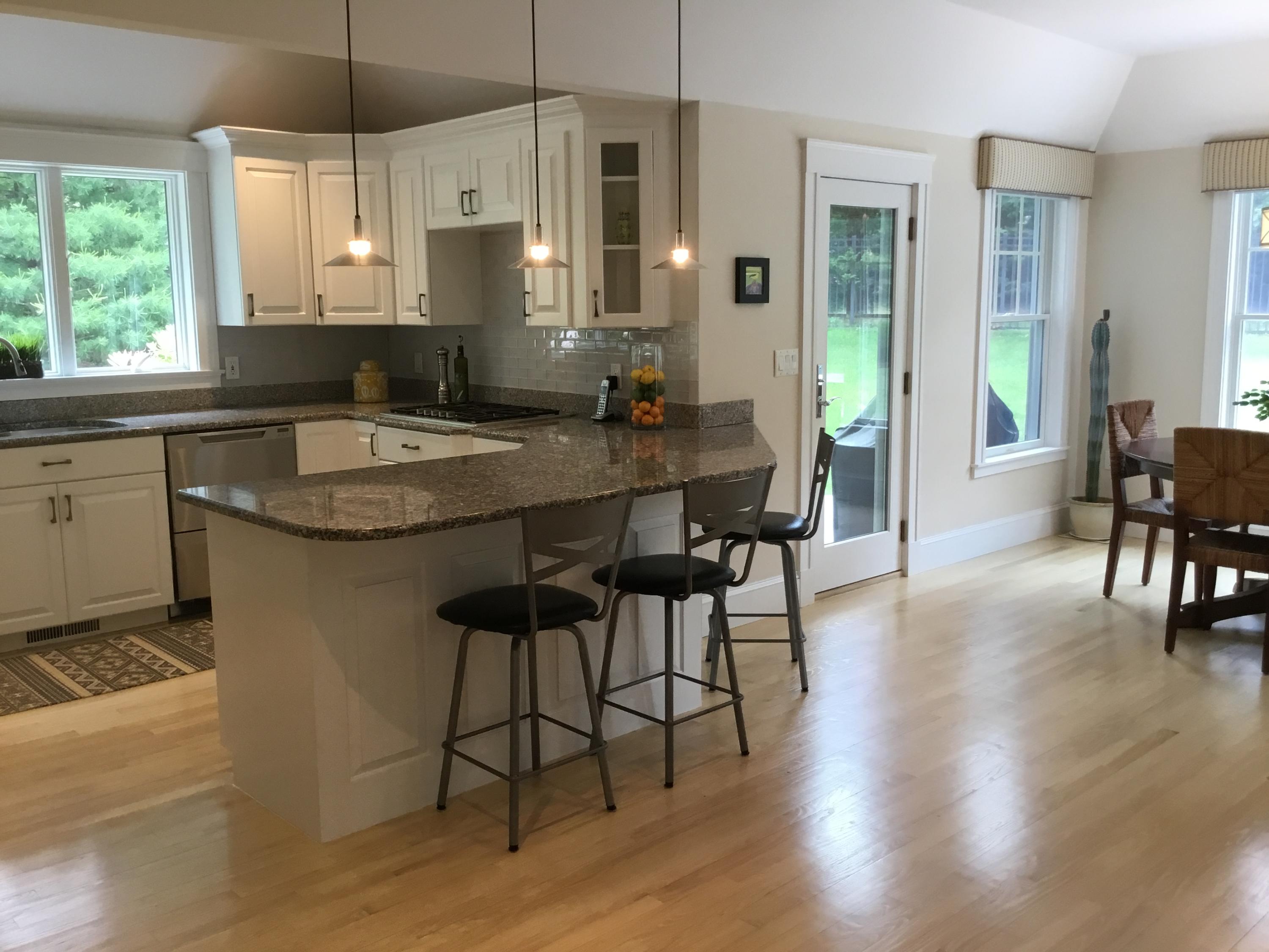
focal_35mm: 31
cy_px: 476
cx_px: 634
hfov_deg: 58.4
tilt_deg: -9.8
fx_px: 1136
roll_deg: +0.9
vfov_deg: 45.4
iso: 25
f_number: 2.4
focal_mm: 3.3
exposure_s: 1/30
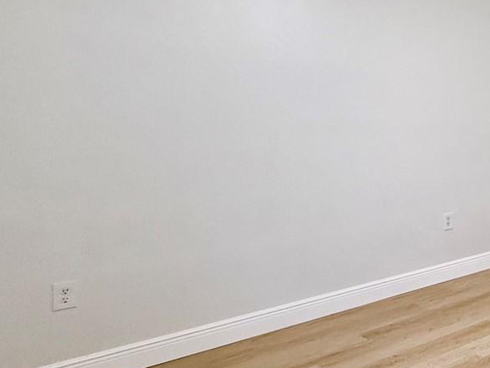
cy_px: 117
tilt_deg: -1.7
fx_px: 538
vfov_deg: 37.2
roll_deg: -0.8
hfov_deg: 37.3
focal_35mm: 38
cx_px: 587
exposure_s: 1/120
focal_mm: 2.22
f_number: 2.2
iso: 320
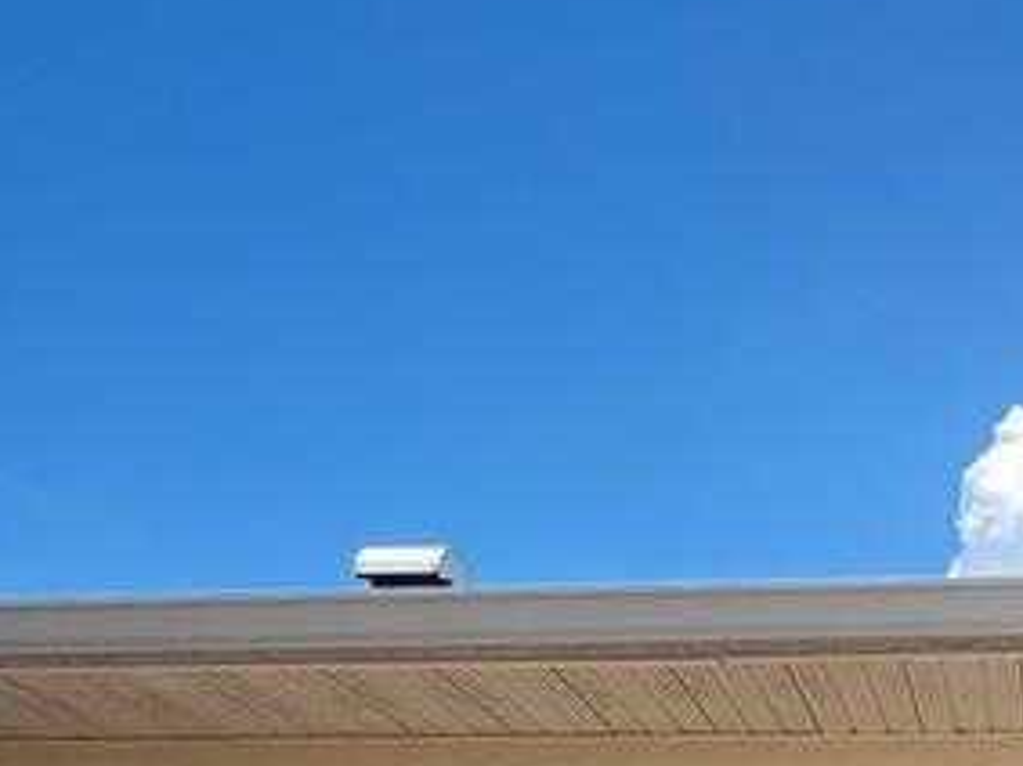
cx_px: 1001
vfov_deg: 24.1
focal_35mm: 47
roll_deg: -0.3
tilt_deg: +1.5
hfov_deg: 36.7
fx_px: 1388
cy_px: 1156
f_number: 1.8
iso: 32
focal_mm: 1.57
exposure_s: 1/374
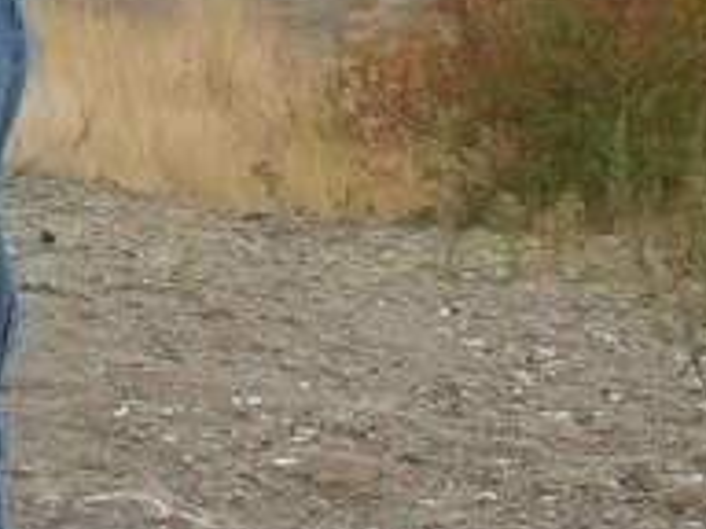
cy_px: -764
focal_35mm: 203
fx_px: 4140
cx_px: -798
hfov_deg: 9.1
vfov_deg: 6.9
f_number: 4.8
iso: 64
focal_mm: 7.8
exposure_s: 1/223
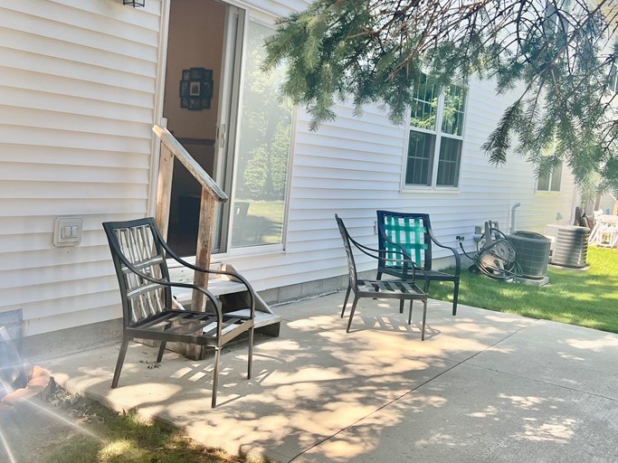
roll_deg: -4.8
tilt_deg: -3.9
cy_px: 204
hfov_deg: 47.7
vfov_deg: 36.8
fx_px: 696
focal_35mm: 39
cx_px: 261
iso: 50
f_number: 1.5
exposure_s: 1/567
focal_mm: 5.7
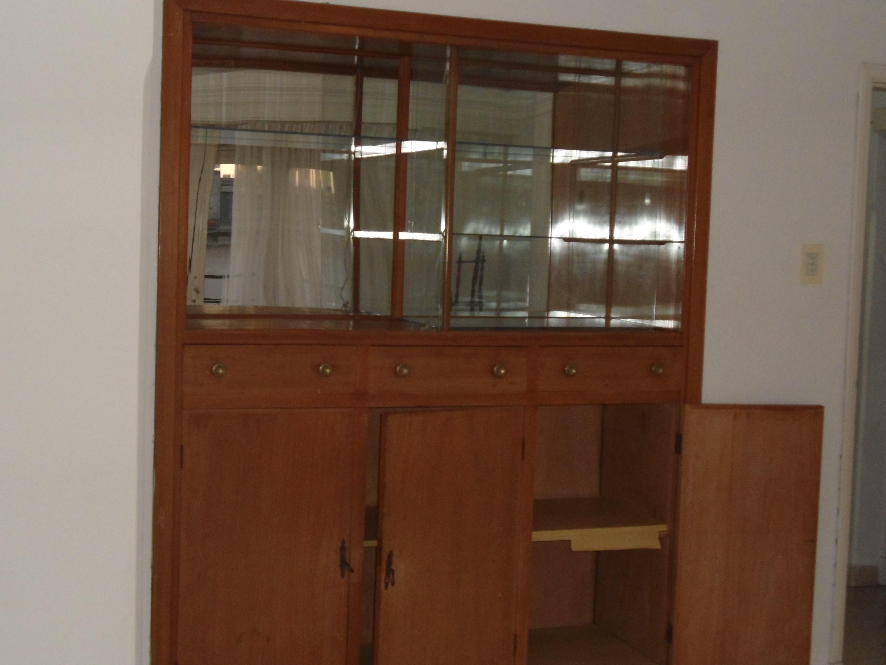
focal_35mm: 51
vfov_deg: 28.5
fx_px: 1305
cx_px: 408
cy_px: 304
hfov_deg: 37.5
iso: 200
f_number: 3.5
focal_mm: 7.9
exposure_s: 1/50
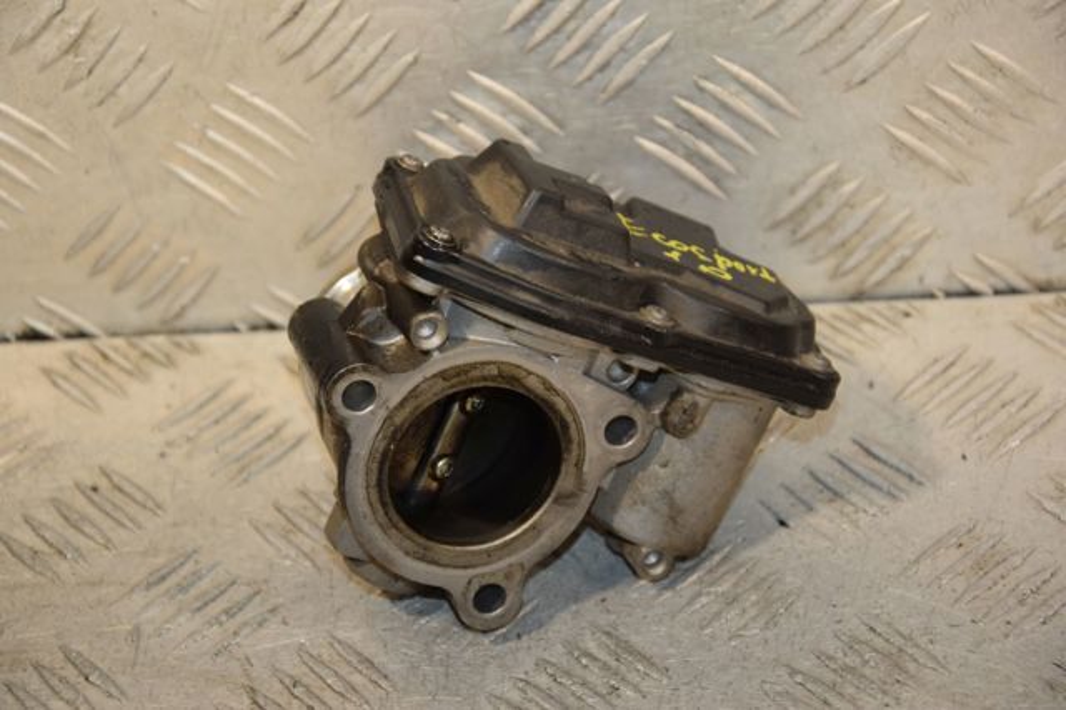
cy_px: 355
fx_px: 3329
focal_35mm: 112
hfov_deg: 18.2
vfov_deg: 12.2
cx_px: 533
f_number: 5.3
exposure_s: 1/200
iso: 800
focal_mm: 75
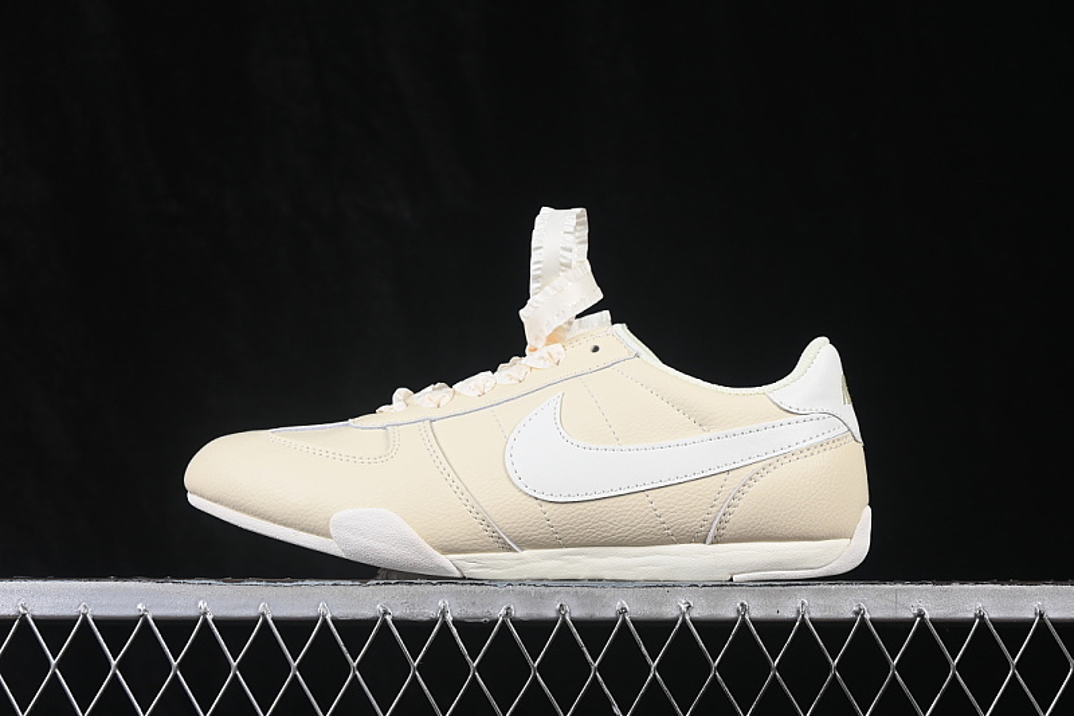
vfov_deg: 18.2
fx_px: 2237
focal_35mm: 75
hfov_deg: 27.0
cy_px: 358
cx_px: 537
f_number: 8
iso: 160
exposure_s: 1/80
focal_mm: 50
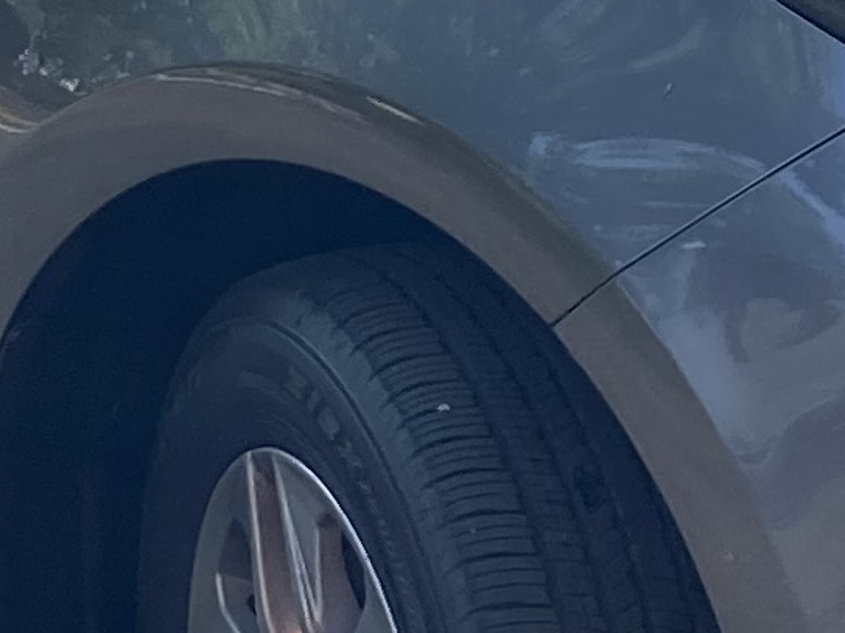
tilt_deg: -14.1
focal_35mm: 193
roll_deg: -1.7
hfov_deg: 10.2
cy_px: 166
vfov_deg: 7.7
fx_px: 4710
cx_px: 327
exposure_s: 1/864
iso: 32
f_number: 1.8
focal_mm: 4.25
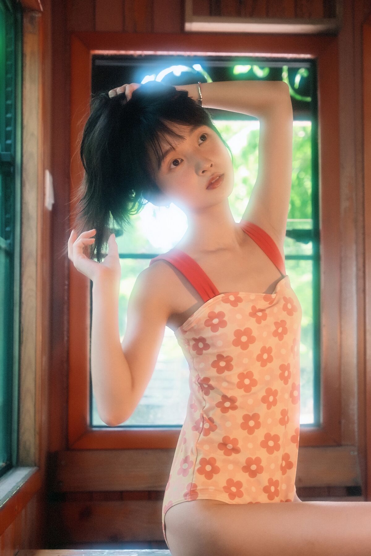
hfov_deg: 21.9
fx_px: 958
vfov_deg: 32.4
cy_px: 278
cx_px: 186
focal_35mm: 62
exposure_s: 1/60
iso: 500
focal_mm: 41.4
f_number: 2.8
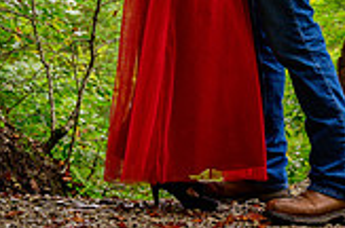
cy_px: -120
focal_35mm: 171
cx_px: 385
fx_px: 1636
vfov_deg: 7.8
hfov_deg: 11.8
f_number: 4.5
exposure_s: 1/125
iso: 400
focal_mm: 48
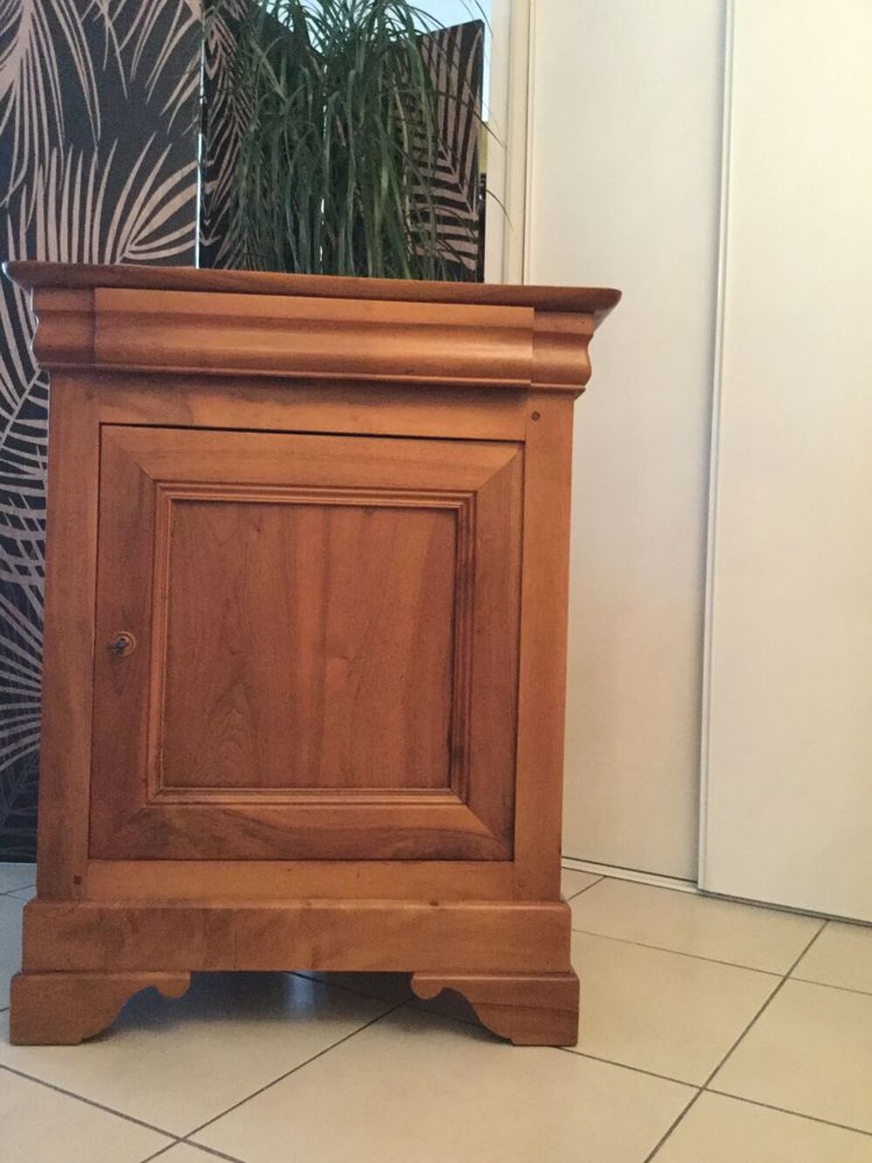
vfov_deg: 58.3
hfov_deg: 45.4
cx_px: 436
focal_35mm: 31
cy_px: 582
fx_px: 1041
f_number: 2.4
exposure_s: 1/17
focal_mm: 3.3
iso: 320
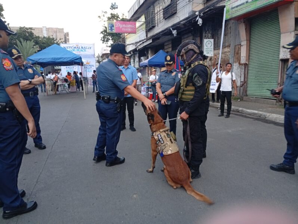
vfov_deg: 51.5
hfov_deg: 65.3
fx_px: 233
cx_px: 149
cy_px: 112
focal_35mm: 27
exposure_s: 1/30
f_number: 1.8
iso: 336
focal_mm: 3.98
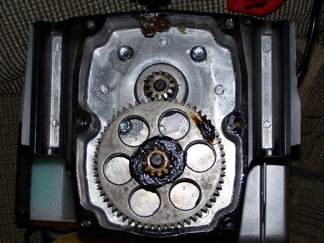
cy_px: 122
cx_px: 162
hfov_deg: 28.2
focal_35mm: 69
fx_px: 646
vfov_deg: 21.3
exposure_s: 1/80
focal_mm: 11.5
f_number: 3.2
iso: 80
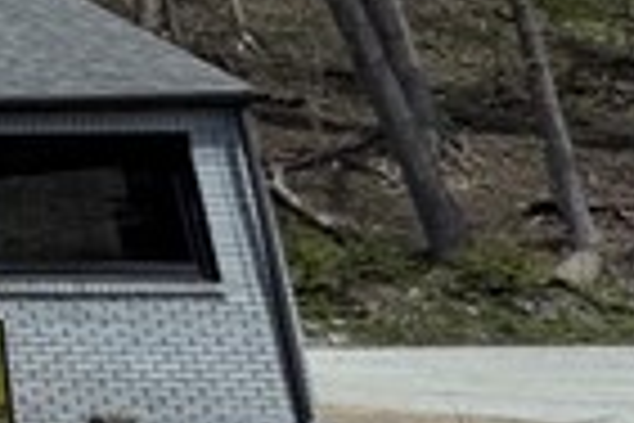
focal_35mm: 106
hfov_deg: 10.6
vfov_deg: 12.4
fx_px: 1867
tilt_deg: +14.7
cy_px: -171
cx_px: -1389
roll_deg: +0.7
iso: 50
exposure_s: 1/1880
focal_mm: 2.22
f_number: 2.2
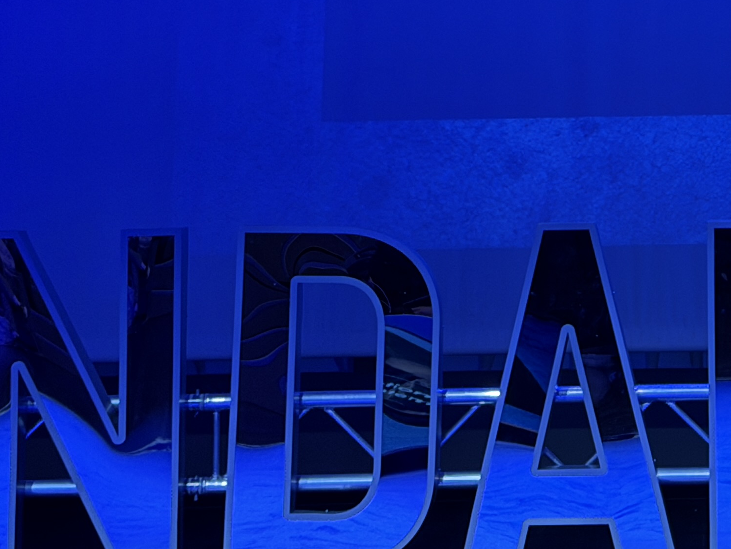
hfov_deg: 14.9
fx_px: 2745
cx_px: 729
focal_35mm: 130
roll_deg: +1.0
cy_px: -87
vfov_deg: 11.2
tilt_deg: +6.3
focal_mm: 6.76
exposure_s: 1/50
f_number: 1.78
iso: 250
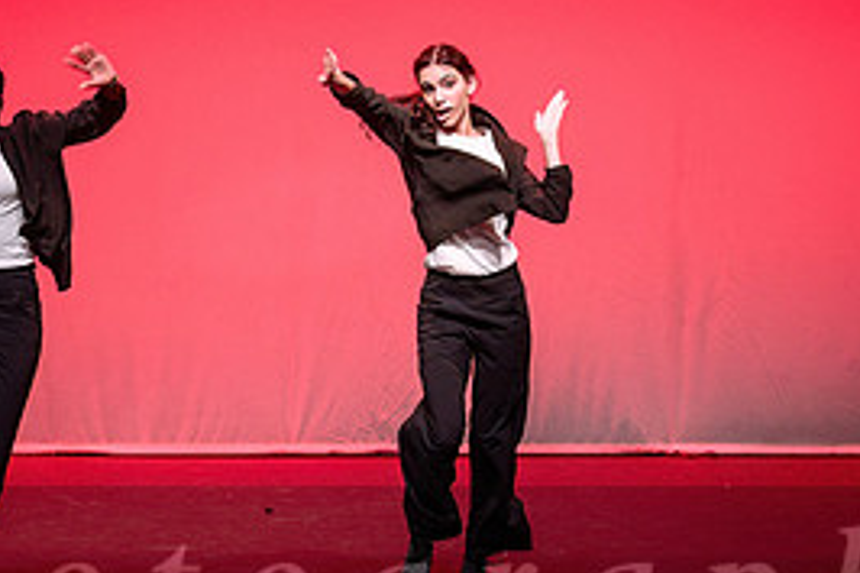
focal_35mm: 254
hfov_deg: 8.1
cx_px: 396
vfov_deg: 5.4
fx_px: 6064
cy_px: 178
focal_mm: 110
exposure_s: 1/400
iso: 1250
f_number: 2.8
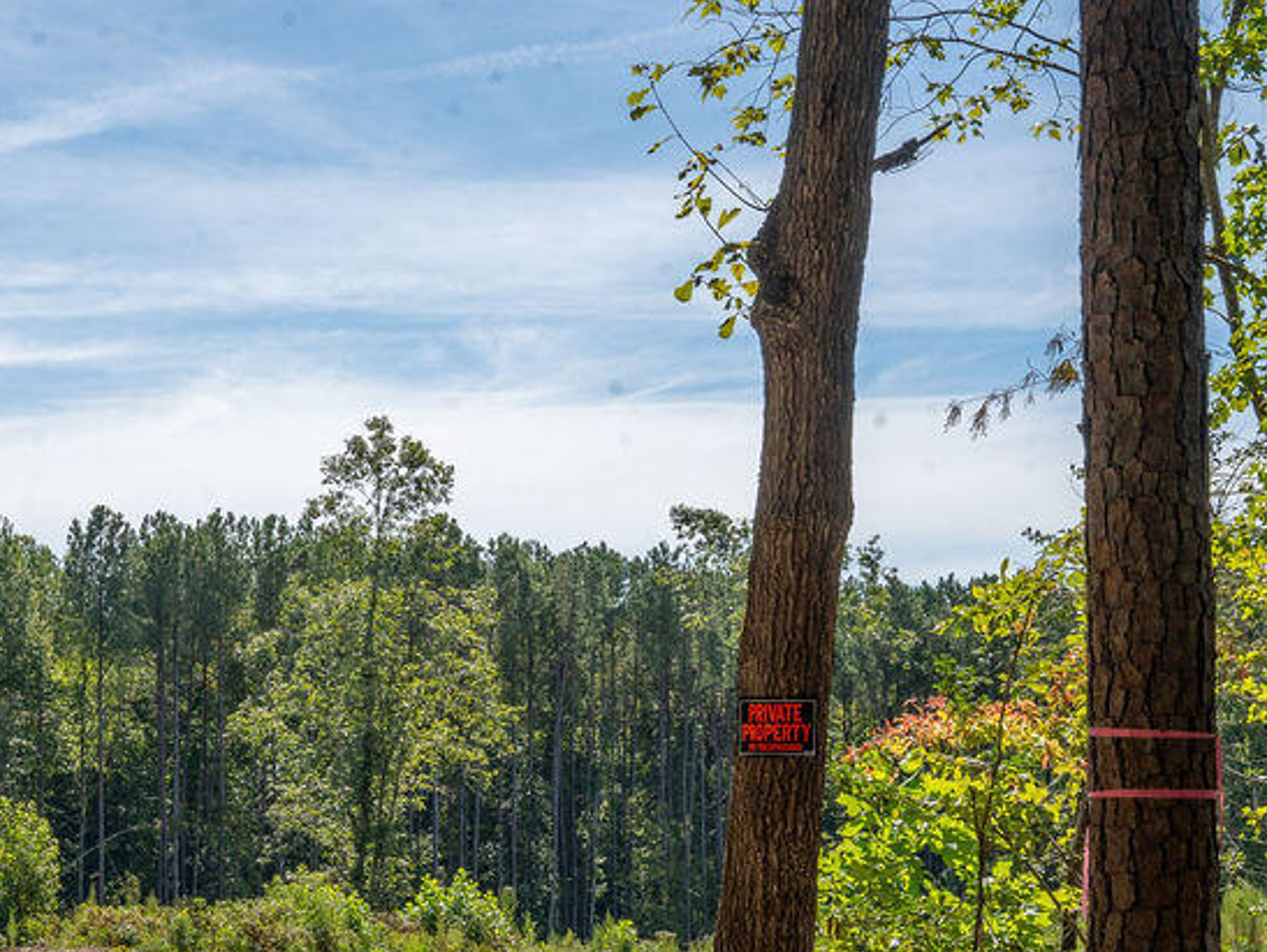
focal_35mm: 68
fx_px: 2491
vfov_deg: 21.4
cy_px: 766
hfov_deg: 28.0
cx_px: 283
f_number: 14
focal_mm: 37.8
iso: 160
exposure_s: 1/250
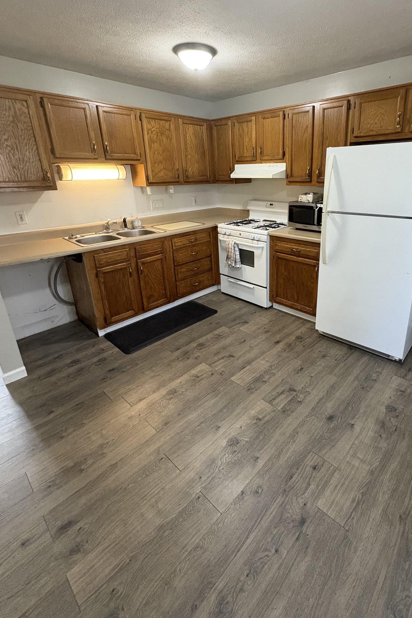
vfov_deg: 92.7
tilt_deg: -17.8
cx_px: 257
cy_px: 268
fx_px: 292
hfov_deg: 69.4
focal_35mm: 17
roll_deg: +0.7
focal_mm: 2.22
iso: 500
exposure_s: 1/60
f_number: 2.2
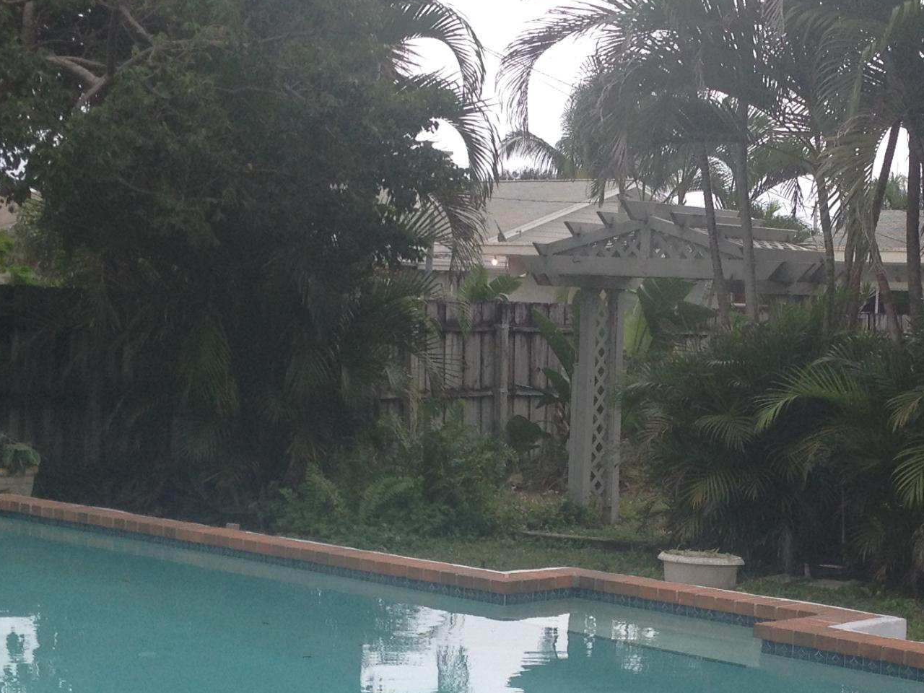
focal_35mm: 82
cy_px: 458
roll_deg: -1.3
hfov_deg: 23.6
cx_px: 705
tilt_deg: -2.2
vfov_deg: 17.9
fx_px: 2189
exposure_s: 1/177
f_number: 2.4
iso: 50
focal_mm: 4.28
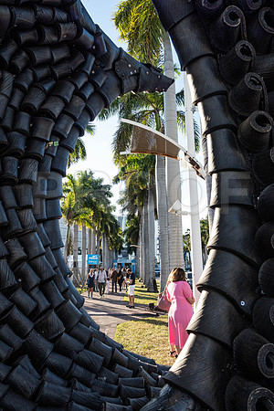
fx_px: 274
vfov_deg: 73.7
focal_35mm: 24
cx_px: 137
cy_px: 206
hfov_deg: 53.1
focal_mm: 8.8
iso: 400
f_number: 5
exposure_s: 1/80
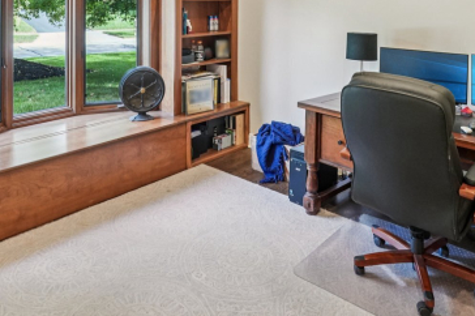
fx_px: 435
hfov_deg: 57.2
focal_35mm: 33
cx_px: 214
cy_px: -5
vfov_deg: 35.7
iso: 1600
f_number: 8
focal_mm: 16
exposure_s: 1/30
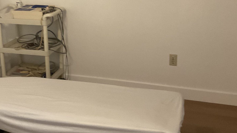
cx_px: 98
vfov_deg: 20.7
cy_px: 19
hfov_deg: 36.5
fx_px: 358
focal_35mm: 57
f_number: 1.8
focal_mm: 3
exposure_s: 1/30
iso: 250
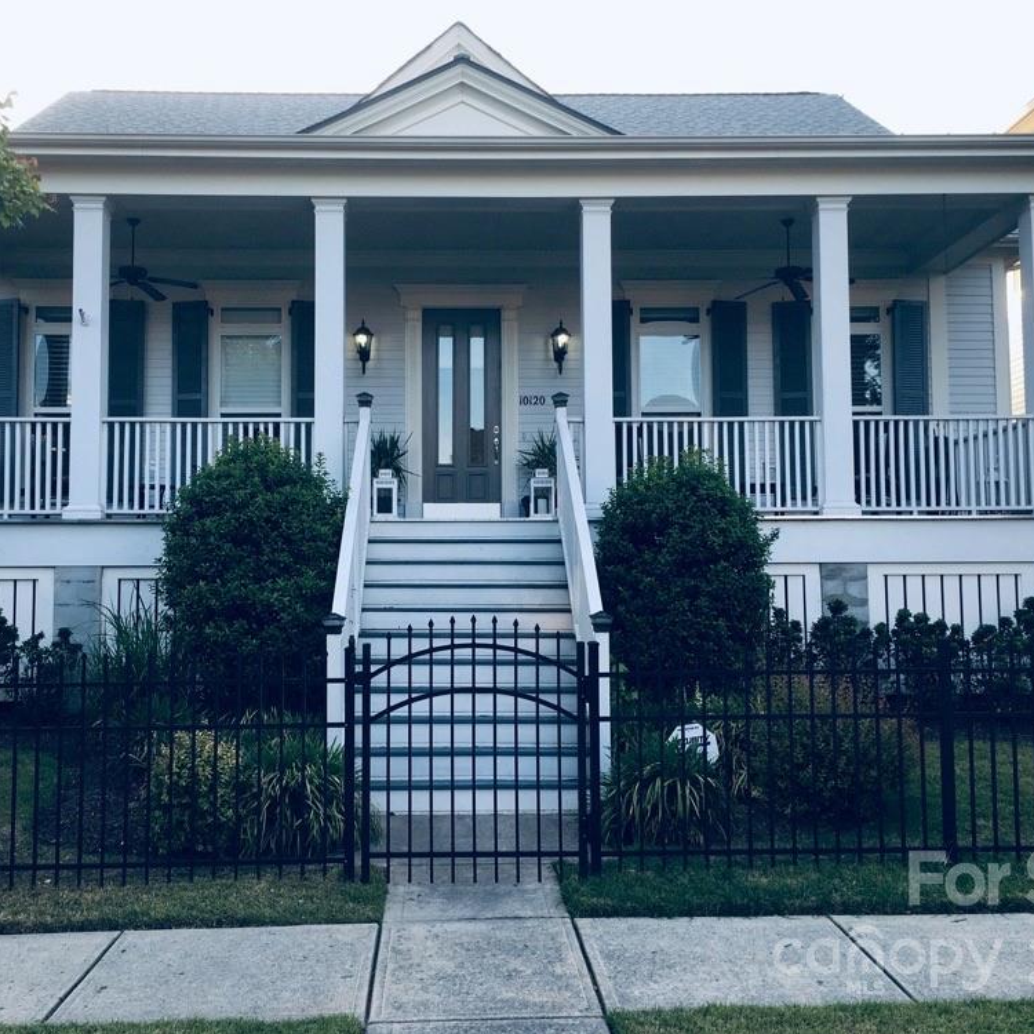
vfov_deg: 47.2
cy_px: 521
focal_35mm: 35
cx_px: 480
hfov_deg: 47.2
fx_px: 1183
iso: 25
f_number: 2.2
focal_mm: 4.15
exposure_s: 1/120
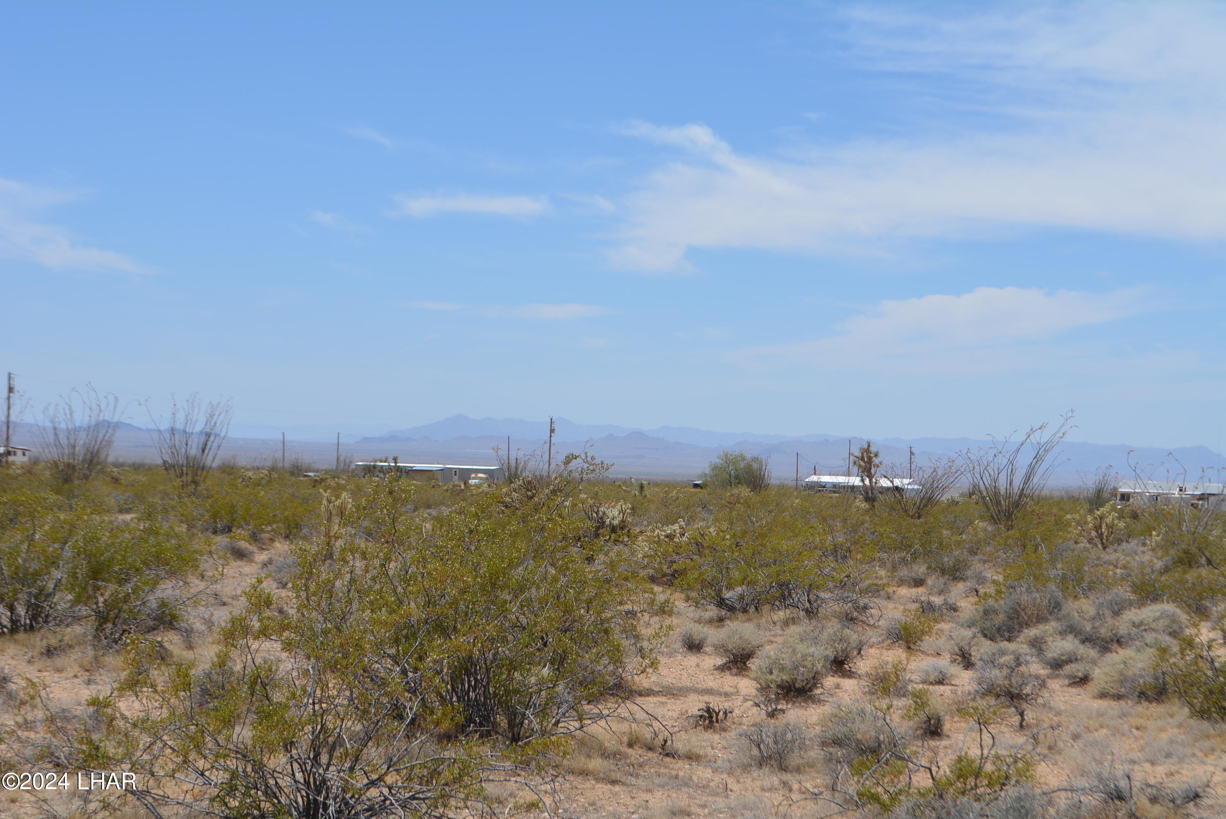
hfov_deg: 30.5
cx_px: 613
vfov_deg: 20.6
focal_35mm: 66
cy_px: 410
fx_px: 2249
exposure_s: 1/320
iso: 100
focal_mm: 44
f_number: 9
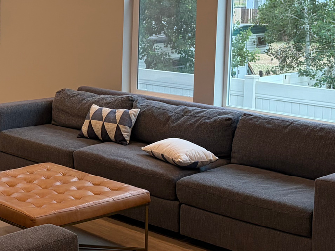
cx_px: 1
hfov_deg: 23.9
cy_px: 64
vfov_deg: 18.8
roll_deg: -0.3
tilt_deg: -6.6
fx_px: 755
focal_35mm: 78
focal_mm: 5.96
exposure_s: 1/120
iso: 125
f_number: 1.6
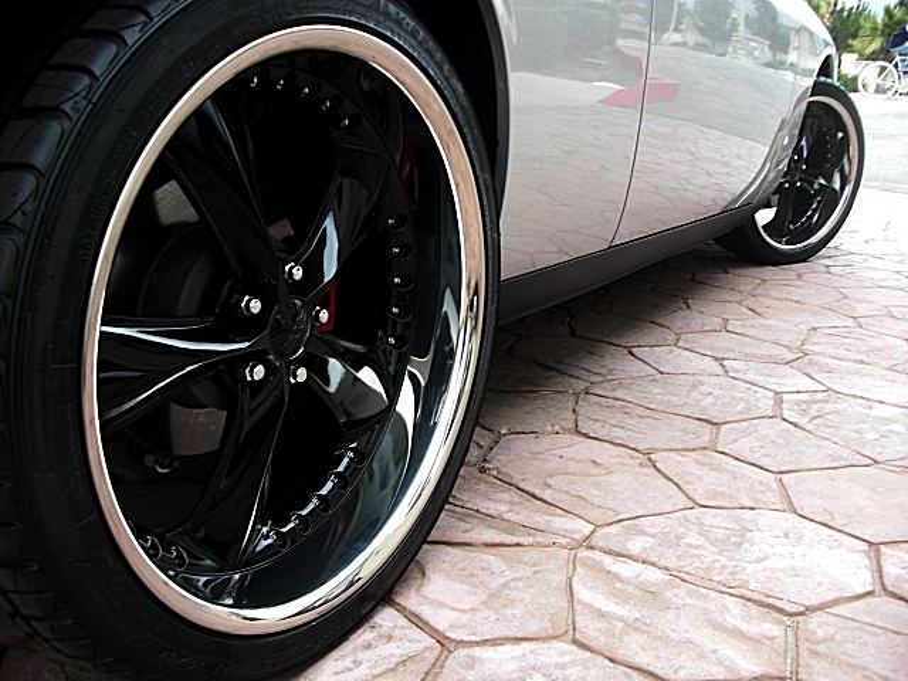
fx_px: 944
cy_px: 340
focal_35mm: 36
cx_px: 454
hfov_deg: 51.4
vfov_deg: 39.7
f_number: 2.8
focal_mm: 6.3
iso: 50
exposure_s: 1/80
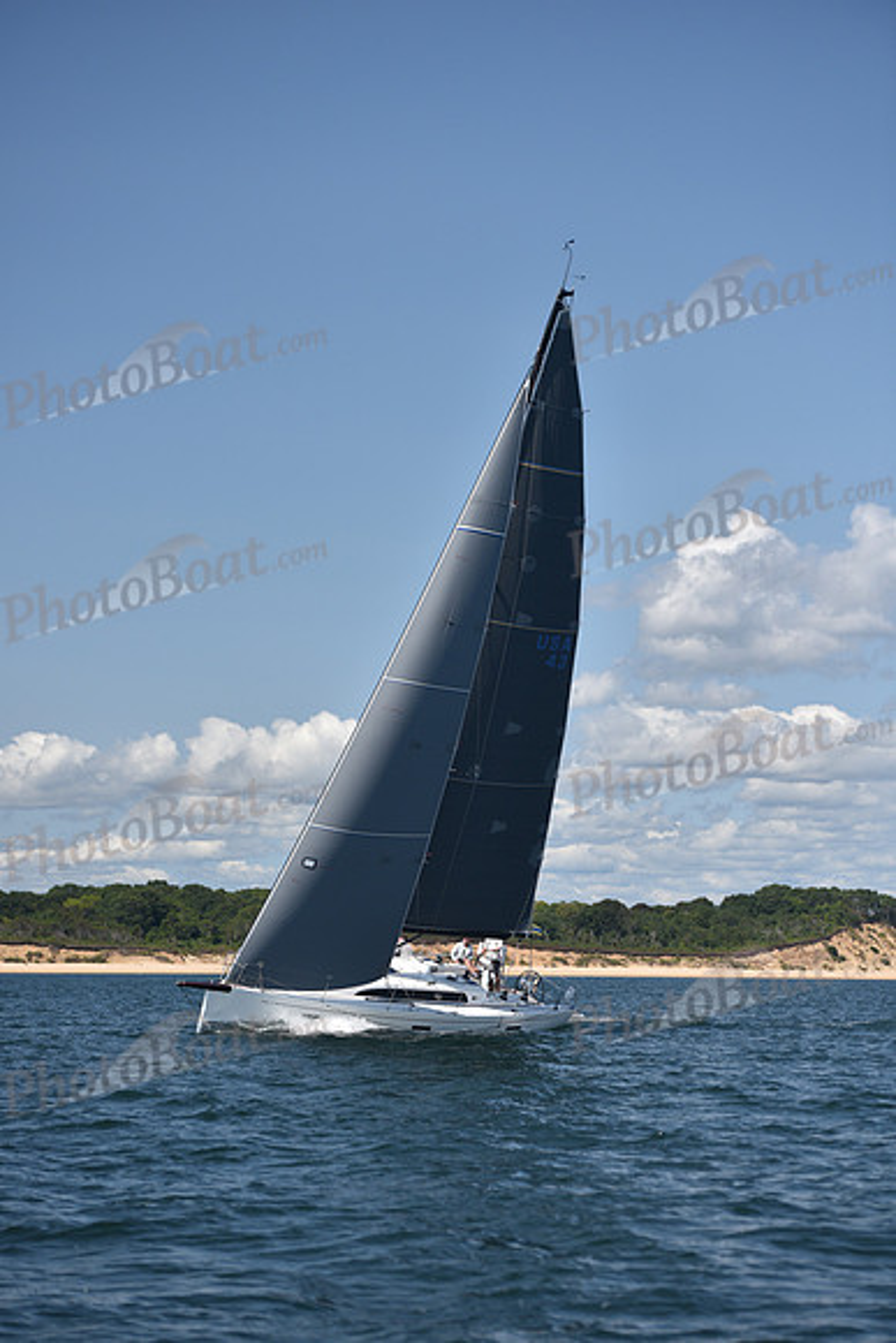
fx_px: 3544
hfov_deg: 14.4
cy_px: 672
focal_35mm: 95
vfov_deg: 21.5
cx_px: 448
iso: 250
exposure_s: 1/2000
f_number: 3.5
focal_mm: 95
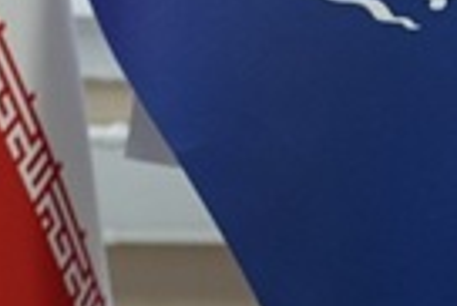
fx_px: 3634
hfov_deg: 7.2
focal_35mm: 286
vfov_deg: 4.8
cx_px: 497
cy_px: -215
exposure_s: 1/160
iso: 1000
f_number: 4
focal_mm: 65
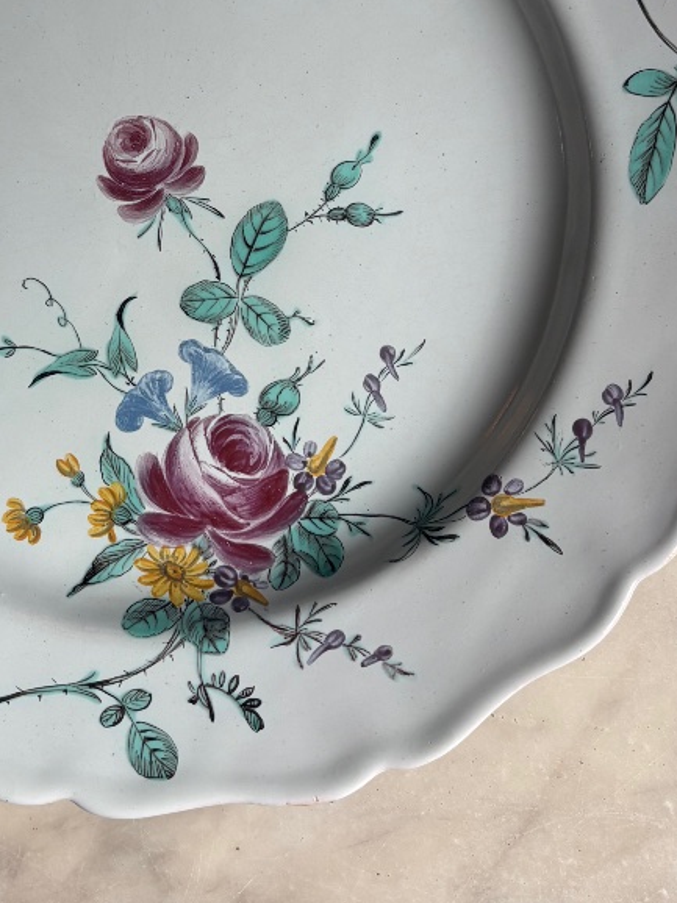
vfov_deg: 34.8
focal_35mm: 54
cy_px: 227
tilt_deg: -86.9
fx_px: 1409
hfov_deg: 26.6
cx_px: 166
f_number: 1.6
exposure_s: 1/217
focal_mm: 5.96
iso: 40
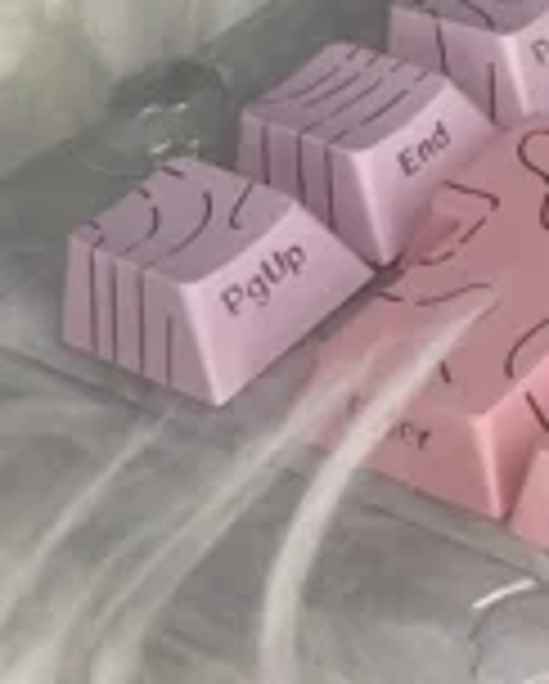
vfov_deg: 18.8
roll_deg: +0.2
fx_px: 2027
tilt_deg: -36.3
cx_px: 1242
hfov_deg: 12.6
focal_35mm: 100
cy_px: 40
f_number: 1.8
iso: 125
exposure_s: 1/71
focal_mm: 4.25
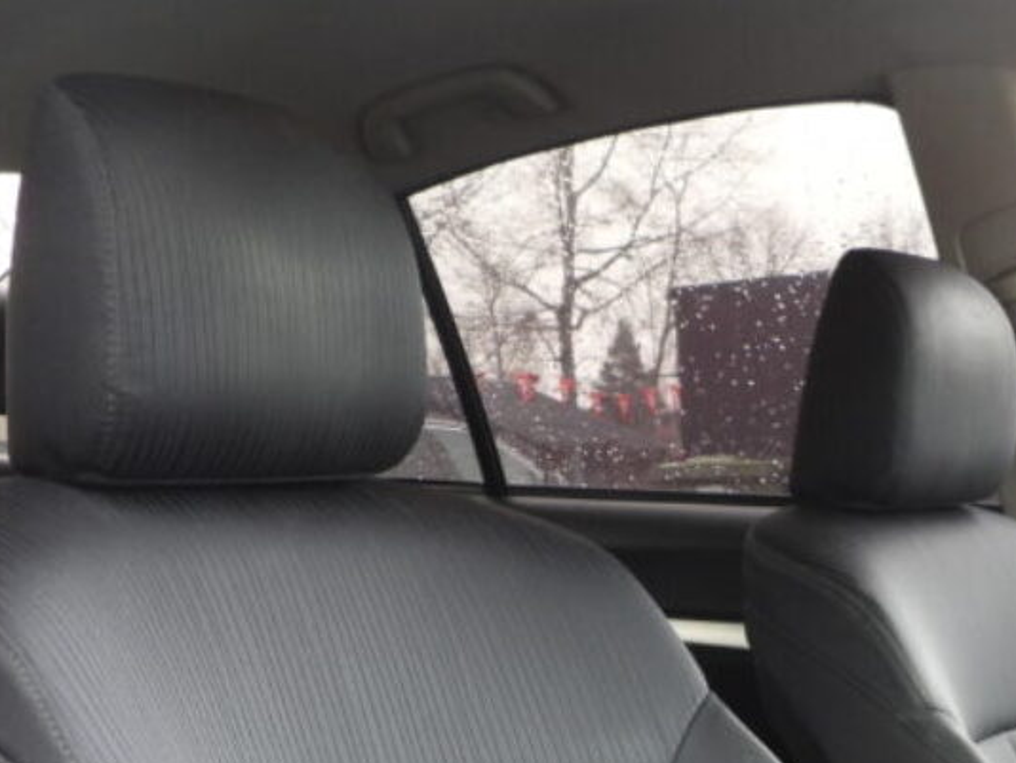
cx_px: 925
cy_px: 1050
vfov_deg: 18.7
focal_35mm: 72
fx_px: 2114
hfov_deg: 26.1
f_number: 2.8
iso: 125
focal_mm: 4.3
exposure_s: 1/30
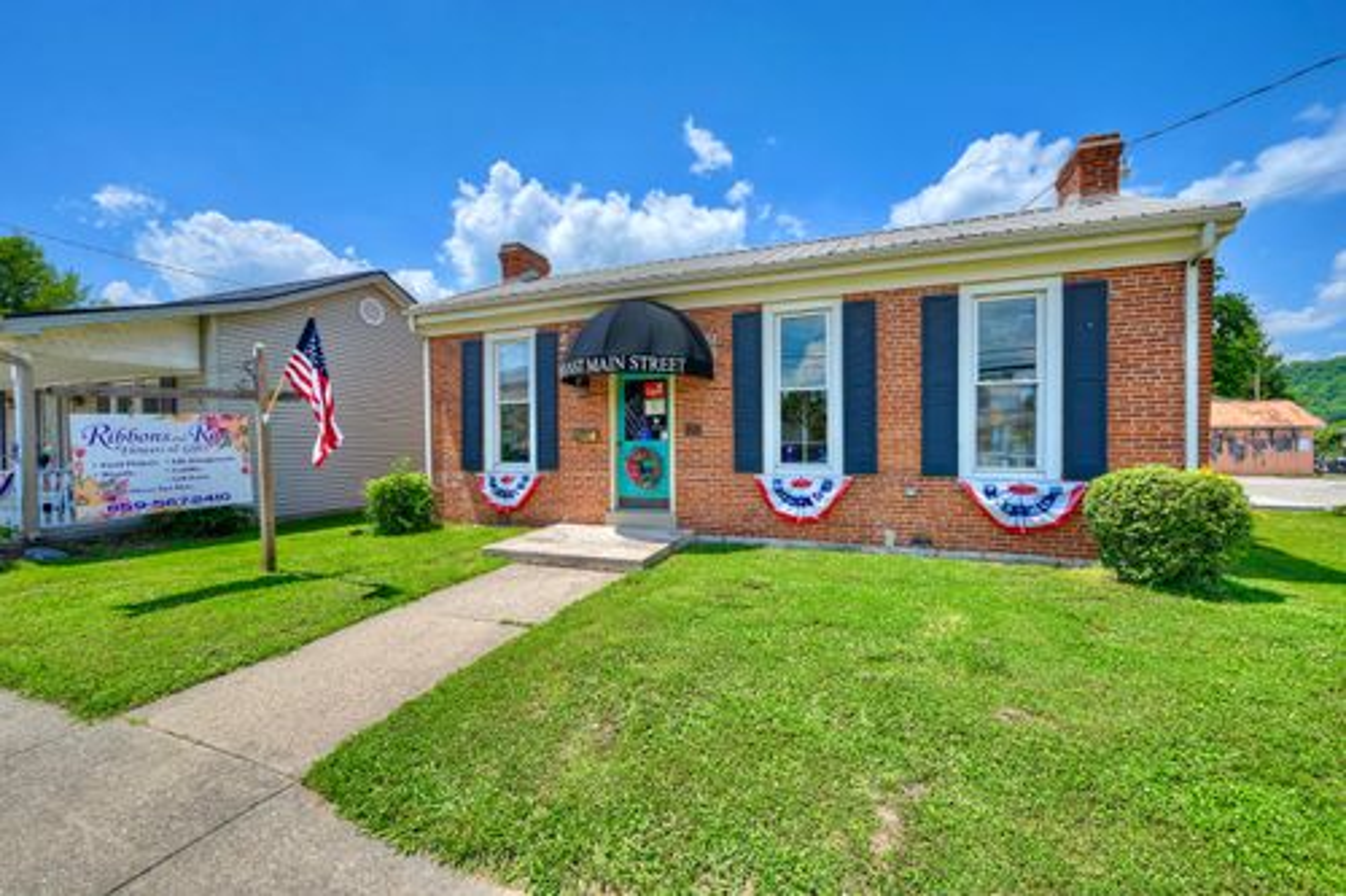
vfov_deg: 81.2
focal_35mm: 14
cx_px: 673
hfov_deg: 104.3
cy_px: 448
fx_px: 523
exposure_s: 1/50
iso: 100
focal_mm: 14
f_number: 11
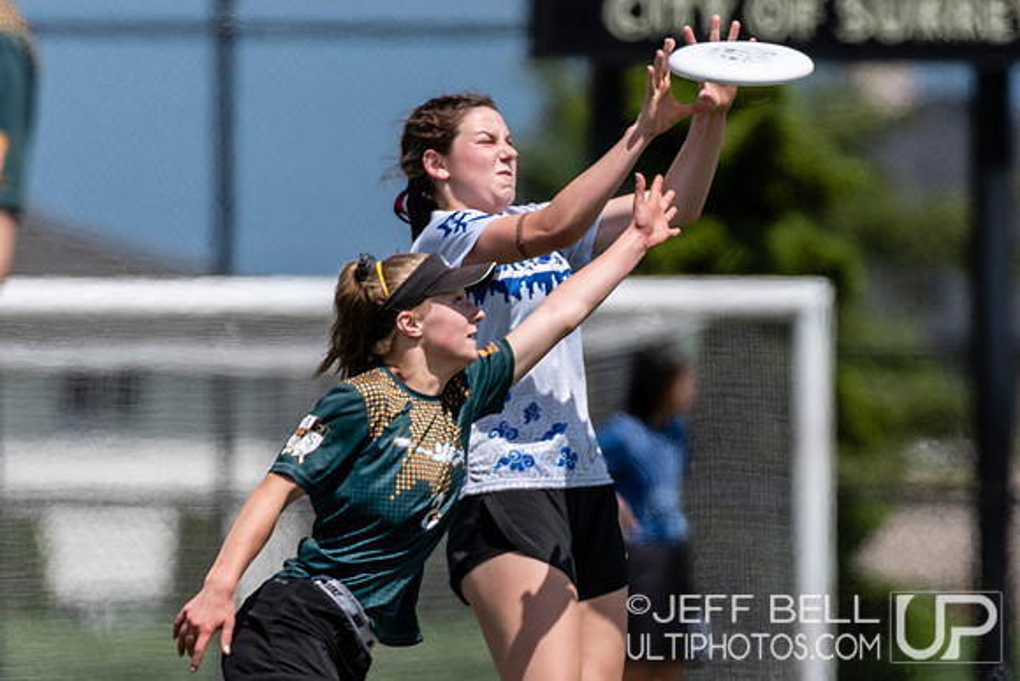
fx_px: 27517
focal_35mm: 971
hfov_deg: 2.1
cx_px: 677
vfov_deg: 1.4
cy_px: 502
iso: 140
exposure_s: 1/1600
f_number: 4
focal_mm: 400
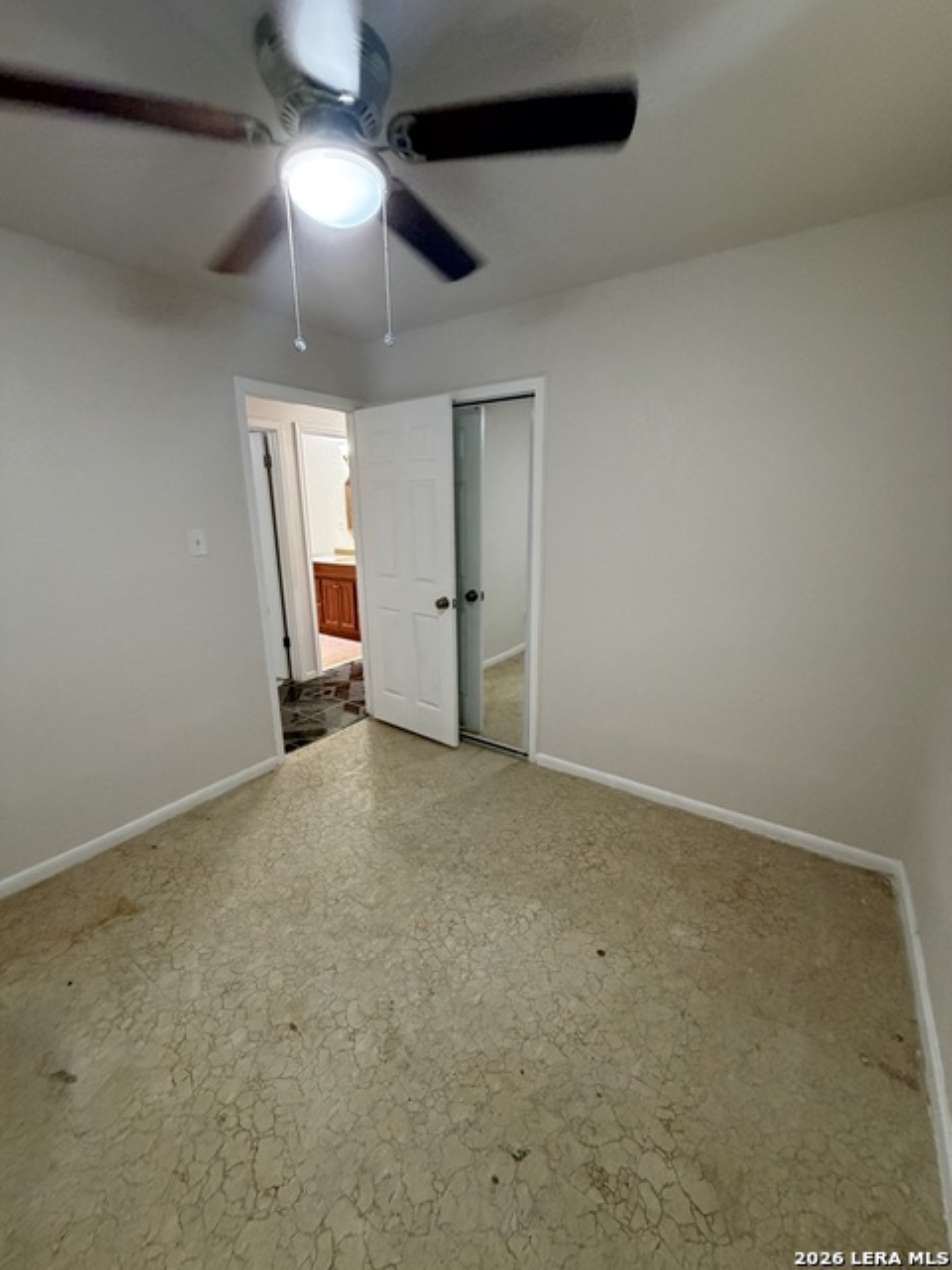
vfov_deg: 102.1
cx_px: 476
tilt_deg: -13.6
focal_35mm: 14
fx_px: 513
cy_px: 635
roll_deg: +0.7
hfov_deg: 85.7
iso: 500
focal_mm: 2.22
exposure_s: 1/60
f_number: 2.2
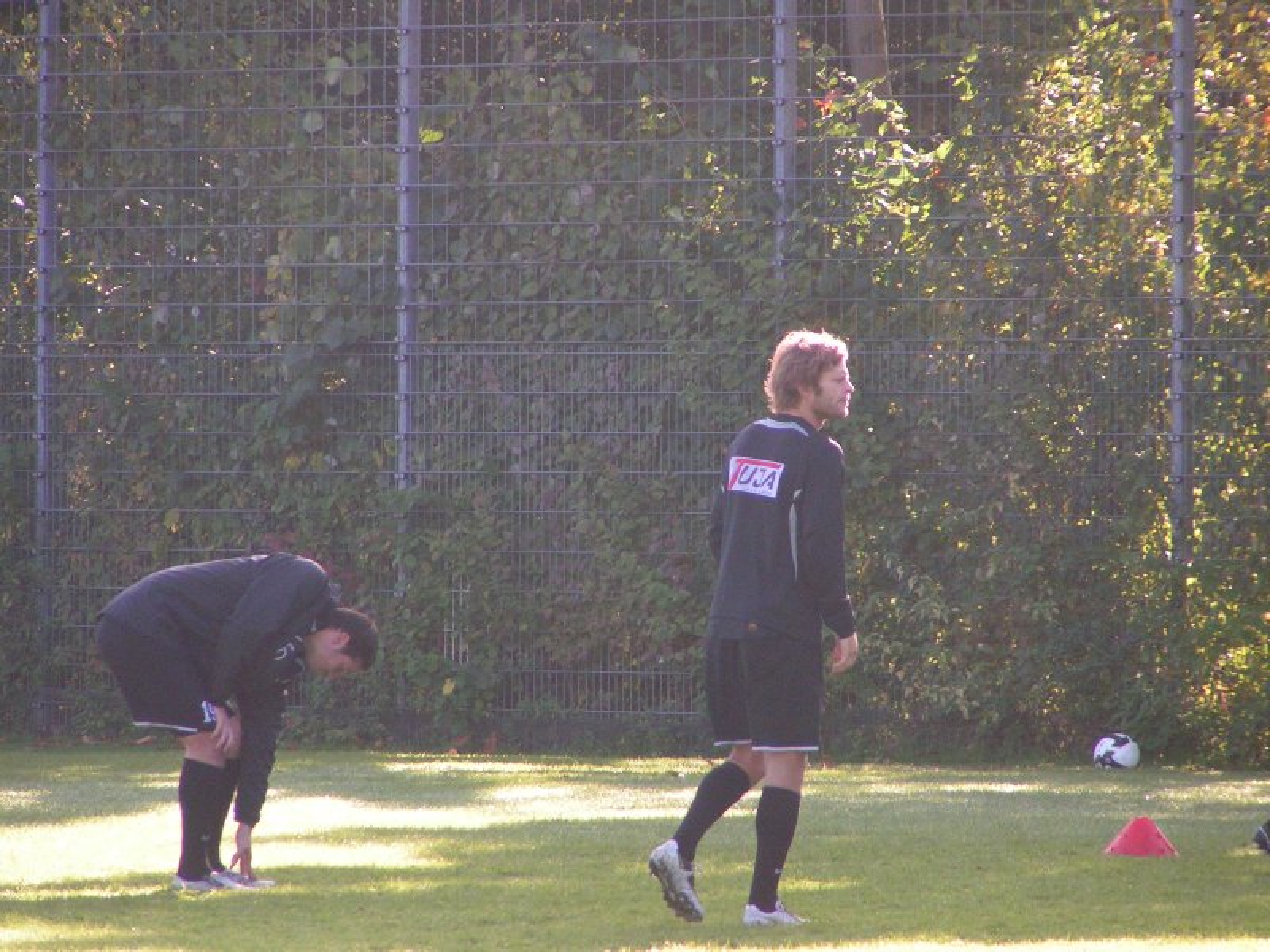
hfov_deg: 5.2
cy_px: 476
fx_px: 13942
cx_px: 635
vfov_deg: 3.9
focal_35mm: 380
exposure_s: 1/500
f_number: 3.5
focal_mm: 58
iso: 200
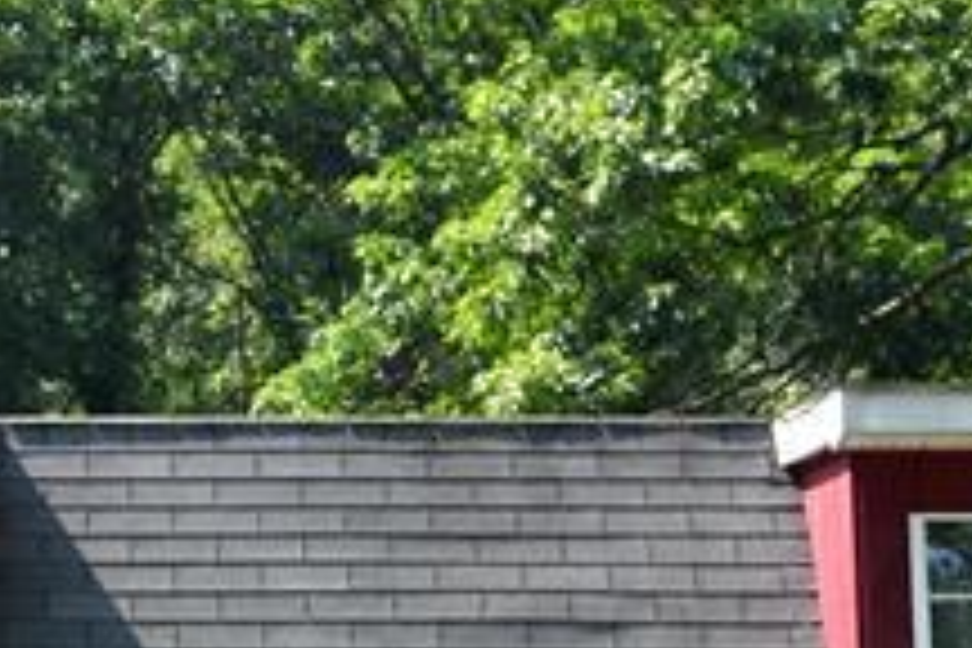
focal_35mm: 166
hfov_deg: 12.1
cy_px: 954
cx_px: -225
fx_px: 4482
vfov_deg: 8.1
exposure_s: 1/160
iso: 100
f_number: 6.3
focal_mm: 22
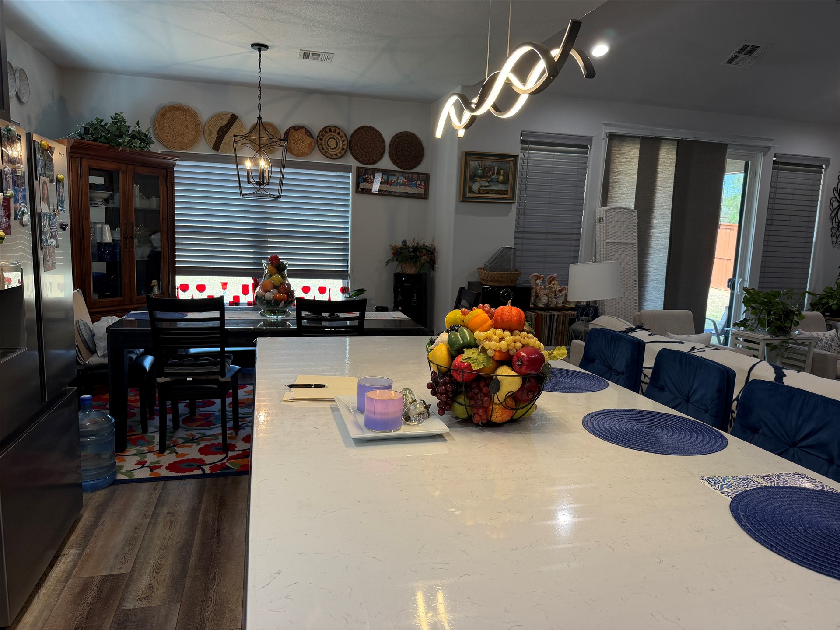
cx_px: 420
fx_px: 582
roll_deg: -2.1
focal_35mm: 24
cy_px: 315
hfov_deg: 71.6
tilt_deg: -8.8
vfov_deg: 56.8
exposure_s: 1/139
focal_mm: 6.76
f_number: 1.78
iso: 125
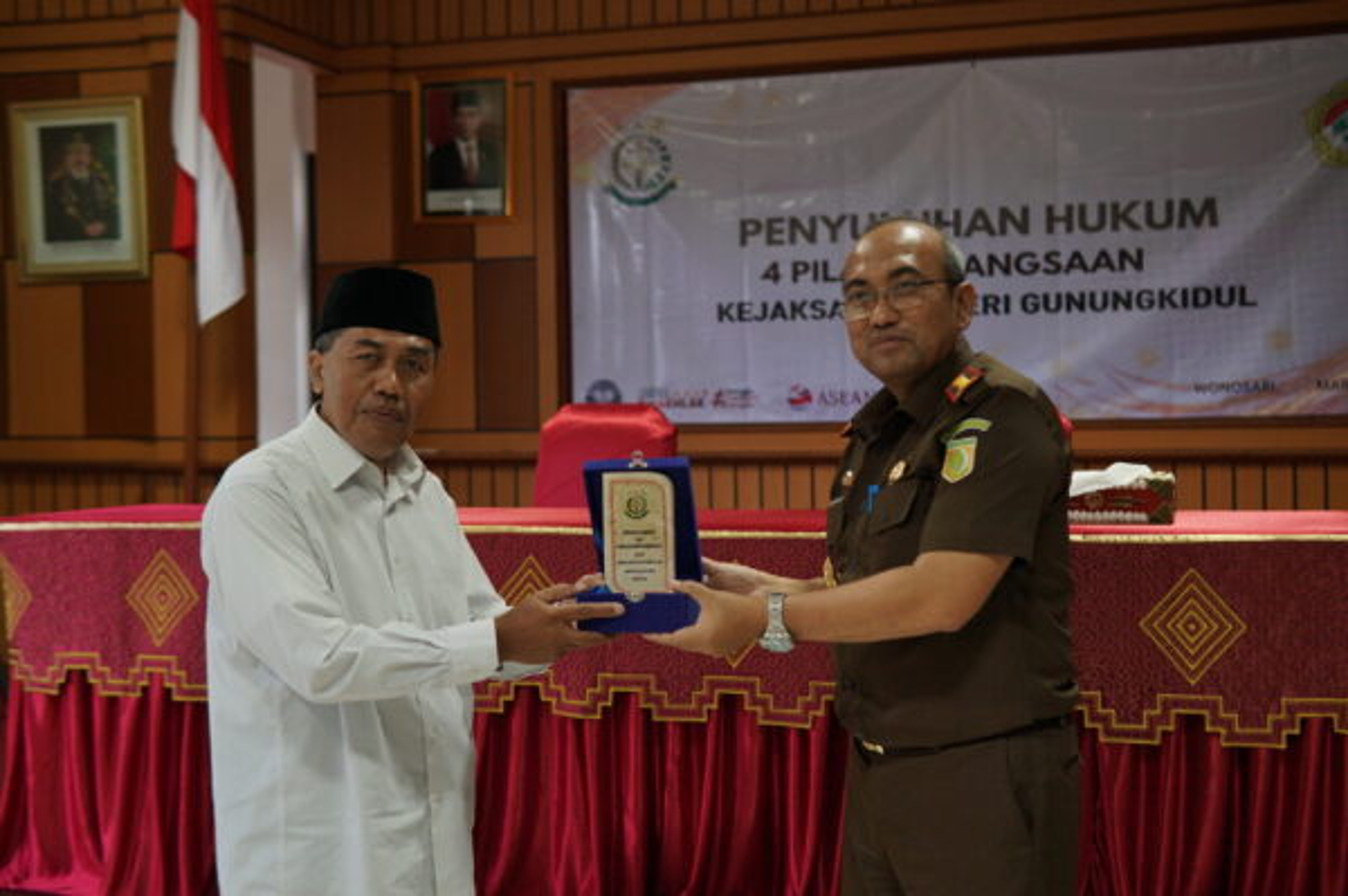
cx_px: 674
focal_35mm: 45
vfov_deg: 29.8
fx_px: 1684
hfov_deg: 43.6
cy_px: 448
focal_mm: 30
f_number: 2.2
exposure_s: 1/100
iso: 500
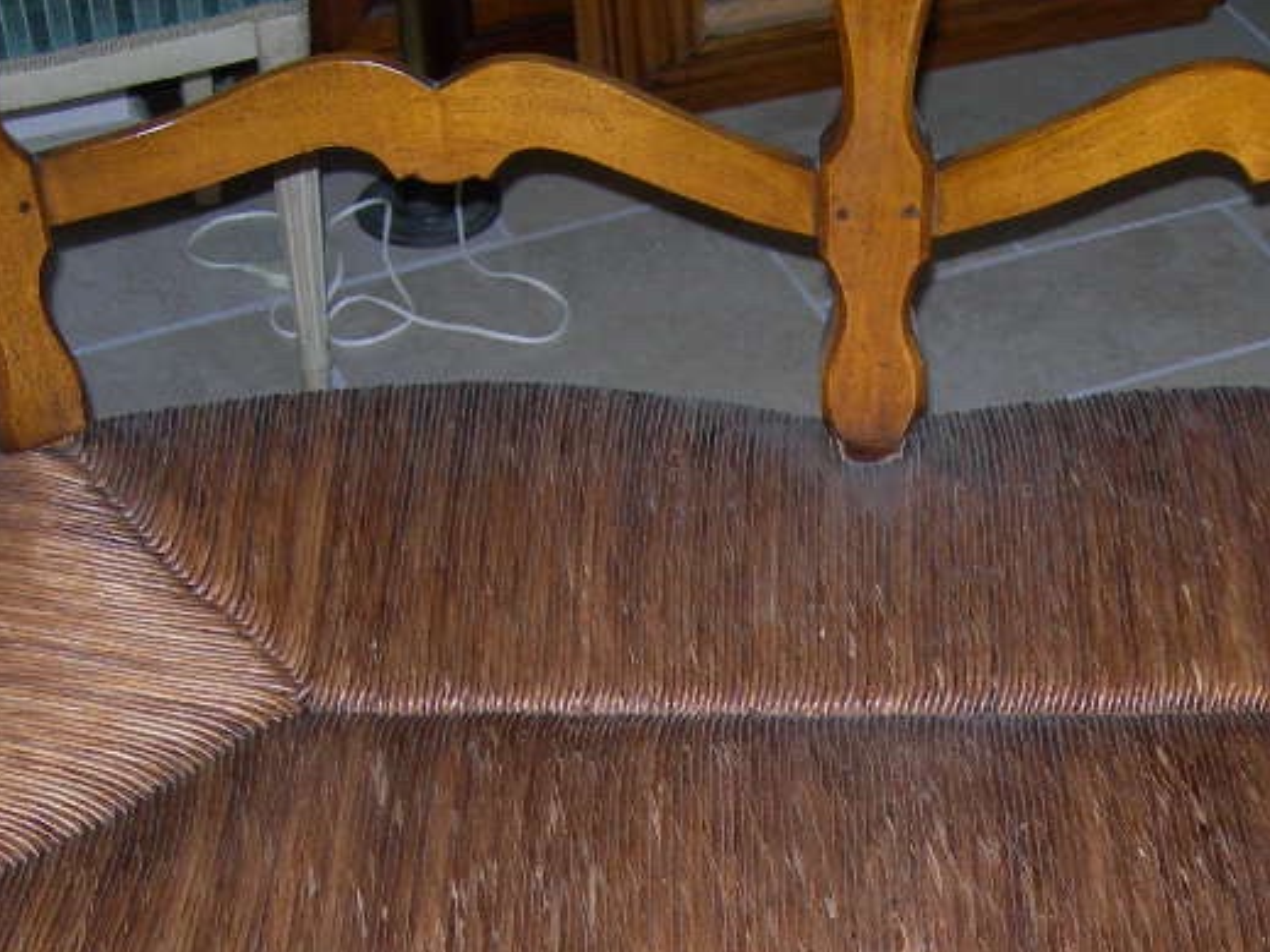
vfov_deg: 19.1
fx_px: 2751
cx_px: 881
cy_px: 937
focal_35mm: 75
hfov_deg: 25.8
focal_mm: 7.8
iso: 89
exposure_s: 1/60.1
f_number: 2.8
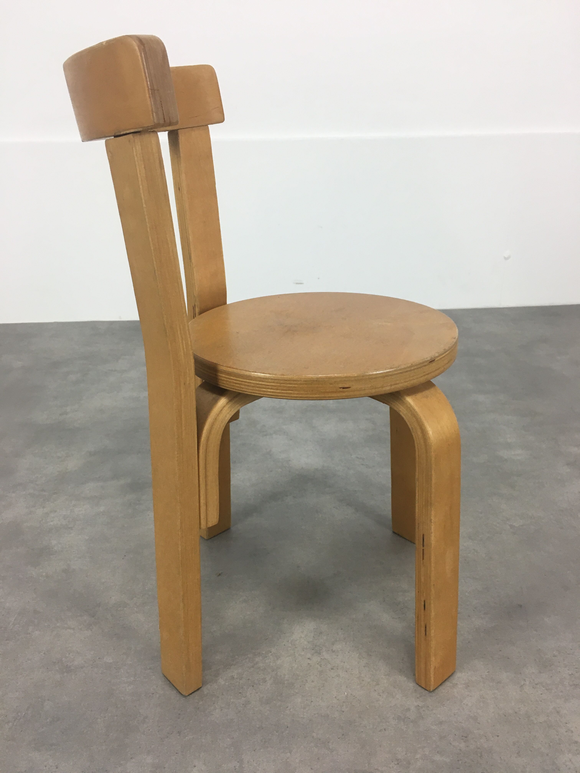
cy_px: 386
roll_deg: -0.8
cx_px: 290
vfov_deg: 61.7
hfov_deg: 48.2
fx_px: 648
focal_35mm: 29
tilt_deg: -21.5
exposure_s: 1/33
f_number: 2.2
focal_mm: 4.15
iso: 50
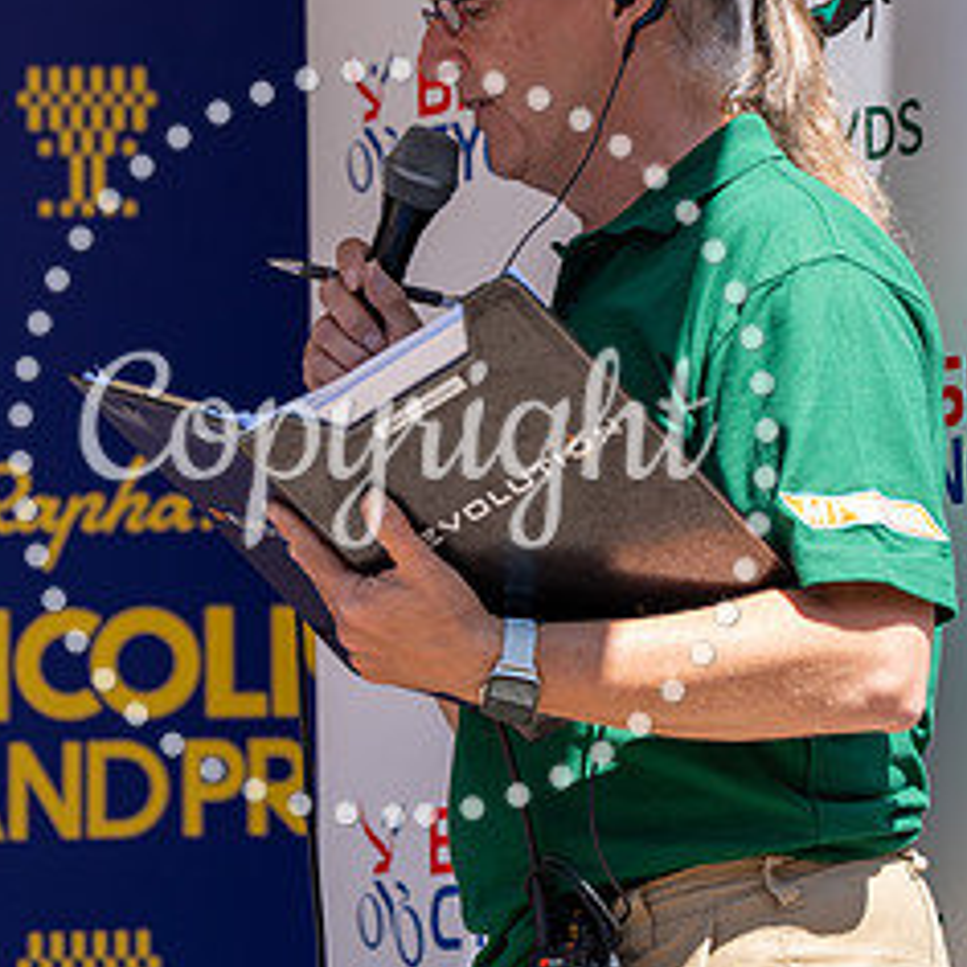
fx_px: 10240
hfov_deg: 5.4
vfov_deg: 5.4
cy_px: 94
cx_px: 471
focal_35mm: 324
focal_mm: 200
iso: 400
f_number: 4
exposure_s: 1/1000
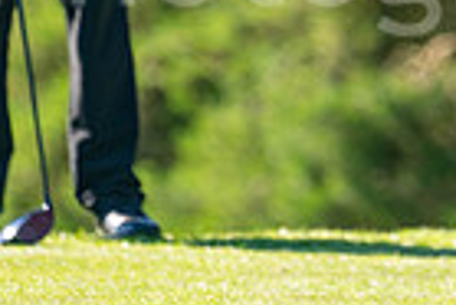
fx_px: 15900
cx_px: 410
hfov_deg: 1.6
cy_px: -202
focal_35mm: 1254
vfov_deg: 1.1
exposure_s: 1/1000
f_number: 4.5
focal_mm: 300
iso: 250
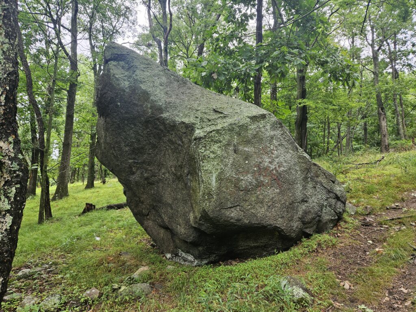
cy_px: 156
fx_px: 276
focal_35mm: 23
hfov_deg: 73.9
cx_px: 208
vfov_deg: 58.9
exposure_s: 1/180
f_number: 1.8
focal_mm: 5.4
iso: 64
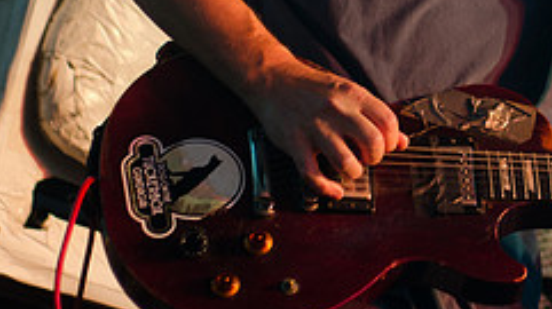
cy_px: -63
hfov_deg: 8.1
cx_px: 618
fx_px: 3875
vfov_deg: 4.6
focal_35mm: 265
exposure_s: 1/400
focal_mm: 70
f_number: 3.5
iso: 400
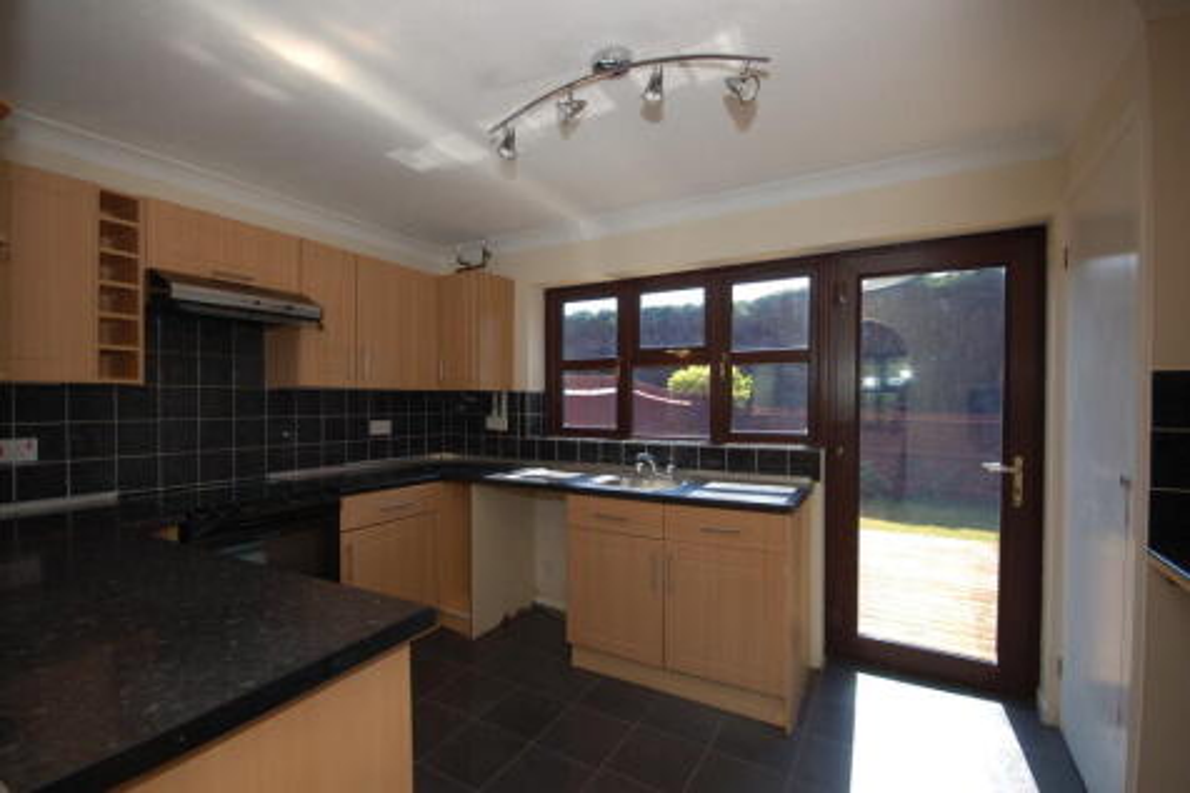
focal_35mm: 15
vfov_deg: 77.3
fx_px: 496
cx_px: 595
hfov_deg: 100.4
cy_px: 396
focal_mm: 10
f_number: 7.1
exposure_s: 1/200
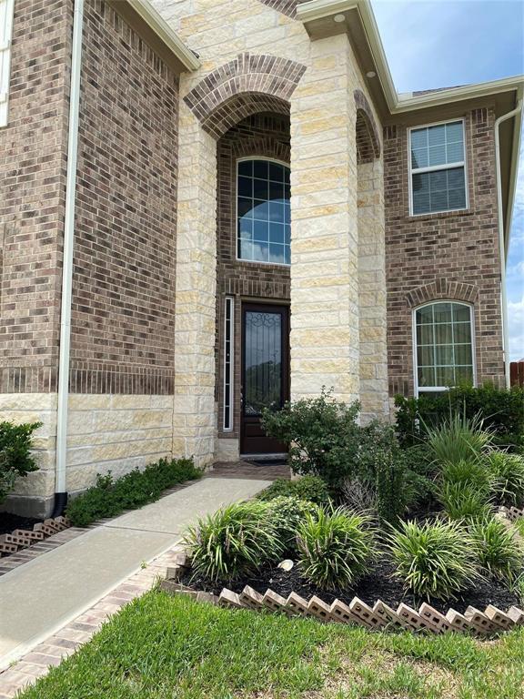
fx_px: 525
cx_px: 262
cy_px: 350
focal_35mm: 26
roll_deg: -0.5
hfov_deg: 53.1
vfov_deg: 67.3
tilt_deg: +7.6
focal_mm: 4.25
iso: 32
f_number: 1.8
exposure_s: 1/1898
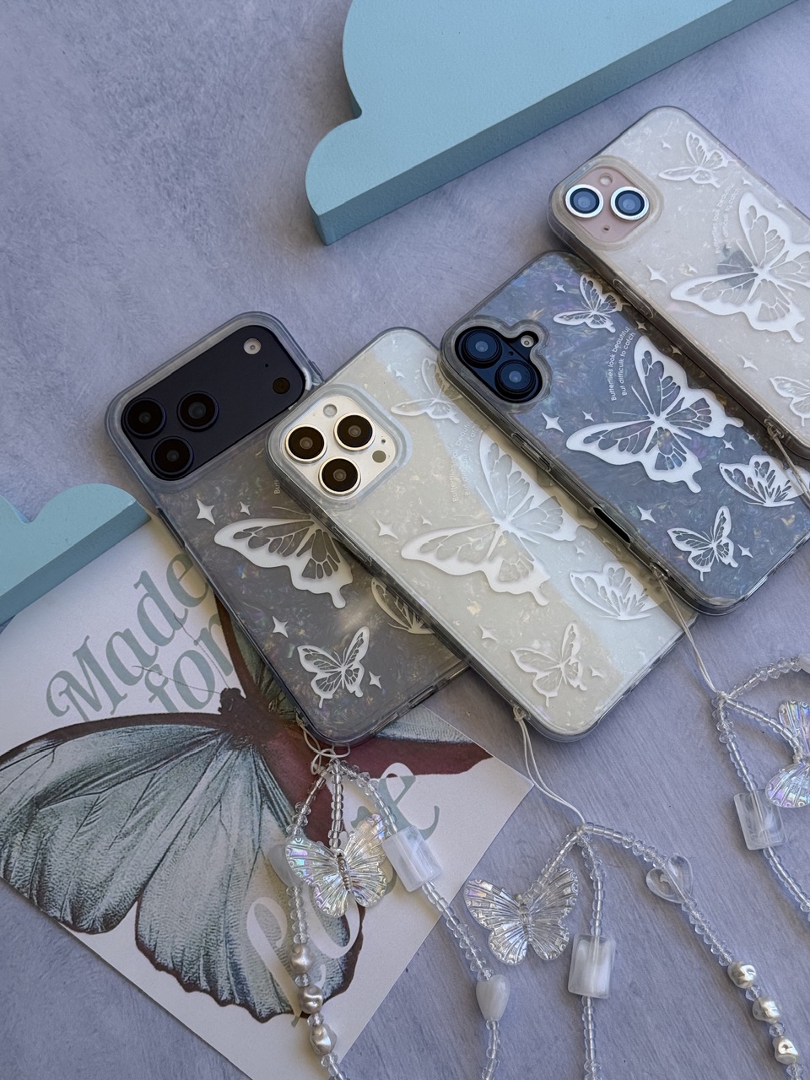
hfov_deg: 30.3
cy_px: 540
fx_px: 1498
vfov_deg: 39.7
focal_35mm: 48
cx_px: 405
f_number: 1.78
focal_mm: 6.76
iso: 64
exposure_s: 1/987
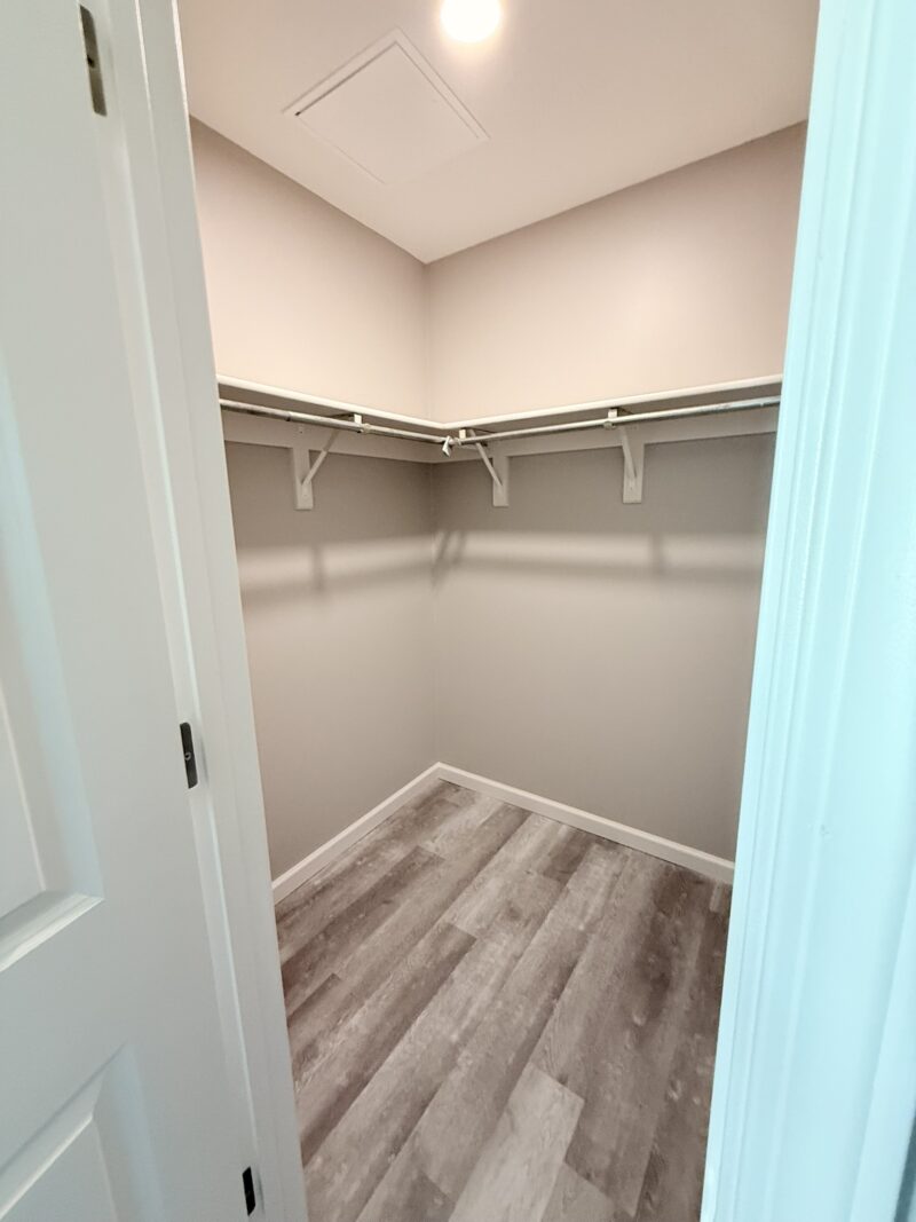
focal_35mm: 14
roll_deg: -0.7
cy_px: 611
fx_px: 494
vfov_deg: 102.1
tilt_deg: -10.5
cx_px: 458
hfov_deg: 85.7
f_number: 2.2
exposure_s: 1/60
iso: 400
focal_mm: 2.22
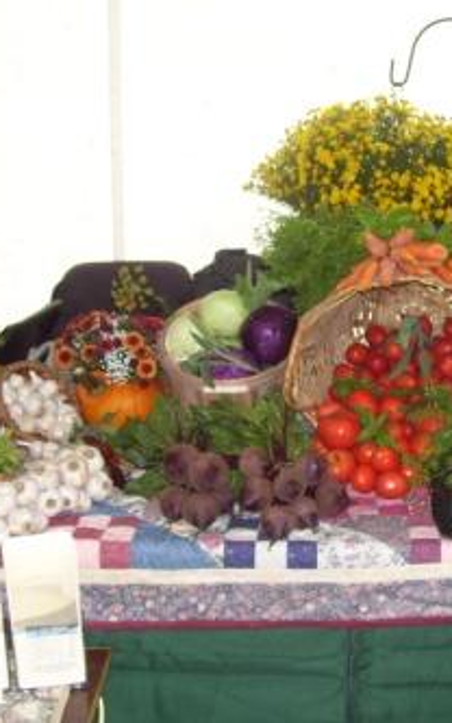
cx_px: 317
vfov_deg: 32.0
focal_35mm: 64
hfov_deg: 20.2
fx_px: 1262
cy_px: 360
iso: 200
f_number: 3
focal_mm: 7.6
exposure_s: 1/60
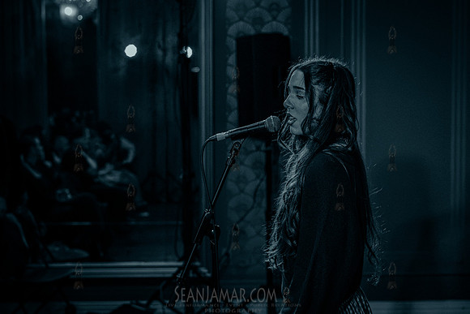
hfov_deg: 32.7
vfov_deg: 22.1
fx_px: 802
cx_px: 244
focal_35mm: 61
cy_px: 140
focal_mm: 53
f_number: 3.2
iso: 16000
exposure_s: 1/320
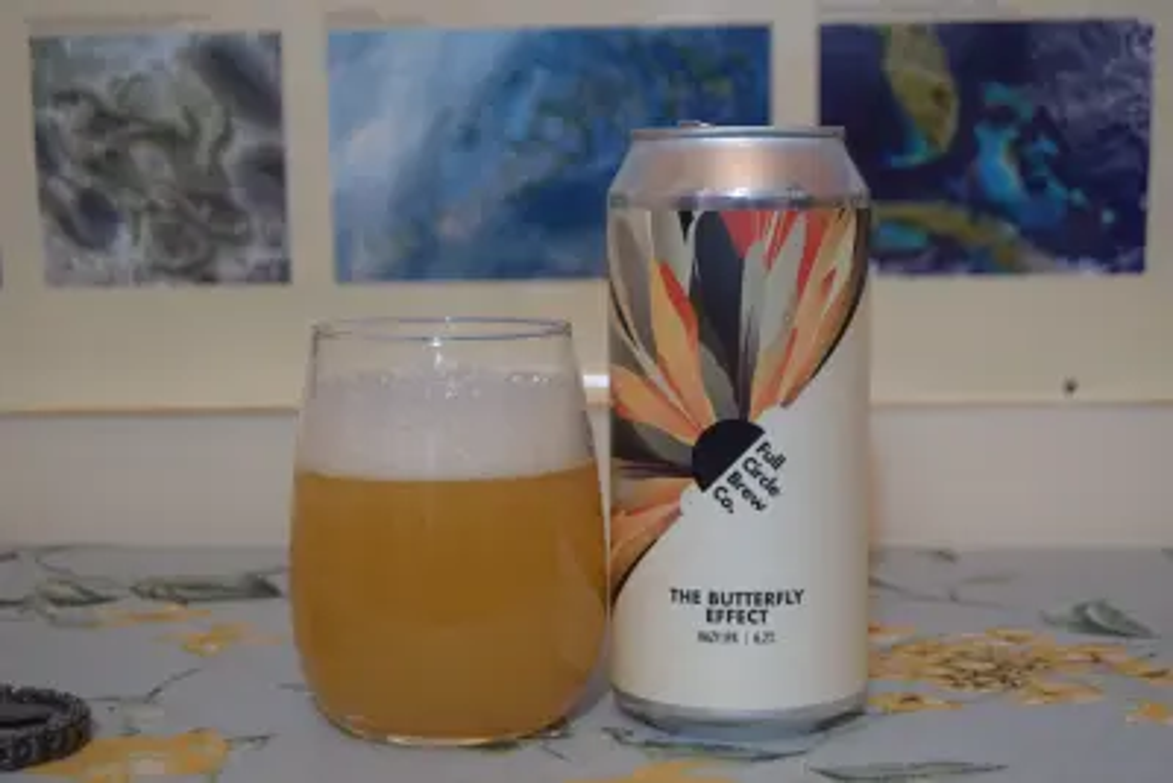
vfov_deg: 21.6
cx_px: 586
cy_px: 392
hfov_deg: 31.9
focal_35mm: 63
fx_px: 2053
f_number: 5
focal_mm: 42
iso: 800
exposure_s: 1/60
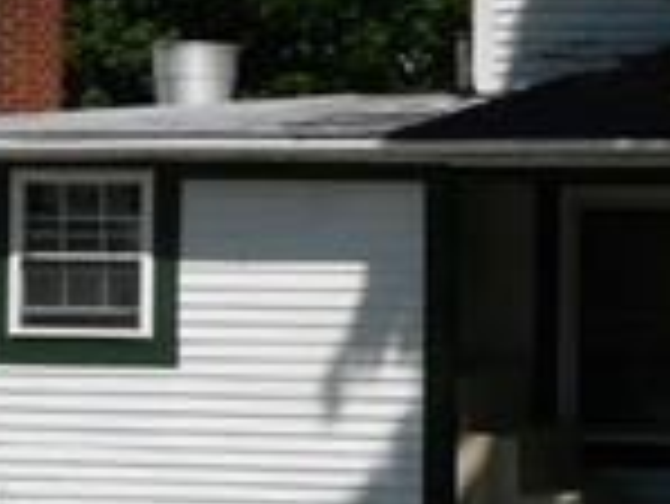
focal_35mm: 176
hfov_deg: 10.8
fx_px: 3409
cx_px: 1016
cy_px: 90
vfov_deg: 8.4
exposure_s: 1/500
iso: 100
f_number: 7.1
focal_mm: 6.7
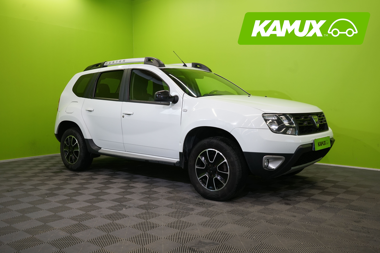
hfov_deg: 57.2
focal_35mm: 33
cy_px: 126
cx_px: 190
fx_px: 348
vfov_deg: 40.0
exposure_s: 1/40
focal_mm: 33
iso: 500
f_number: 6.3
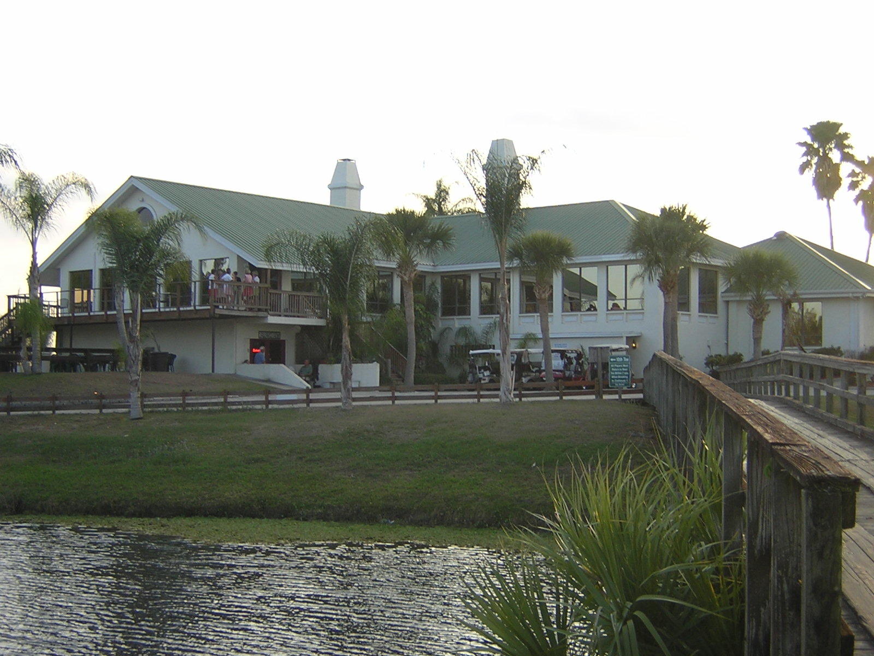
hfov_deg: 37.5
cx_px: 437
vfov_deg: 28.6
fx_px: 1288
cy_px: 328
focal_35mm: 51
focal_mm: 6.6
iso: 100
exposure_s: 1/211
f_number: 3.1
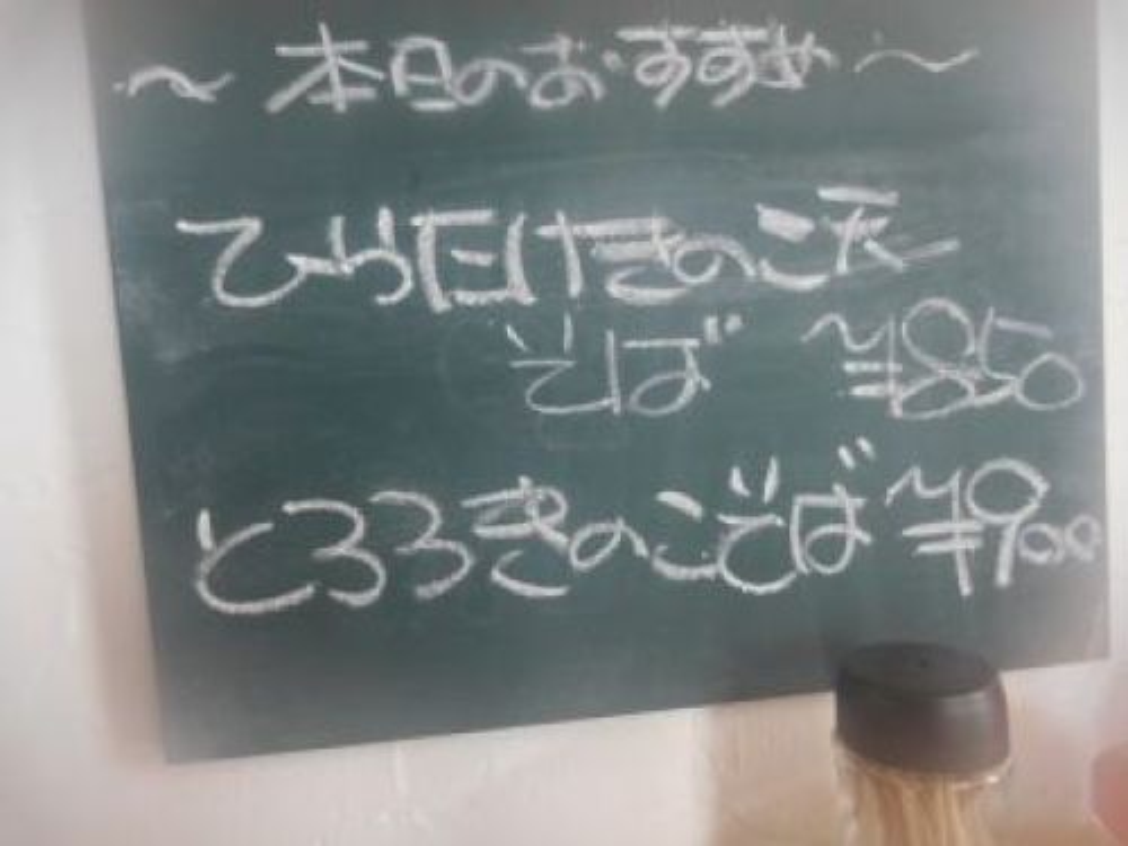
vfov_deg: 54.9
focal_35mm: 25
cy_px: 423
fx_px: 815
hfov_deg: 69.4
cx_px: 564
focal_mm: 4.5
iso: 320
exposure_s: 1/30
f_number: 3.3
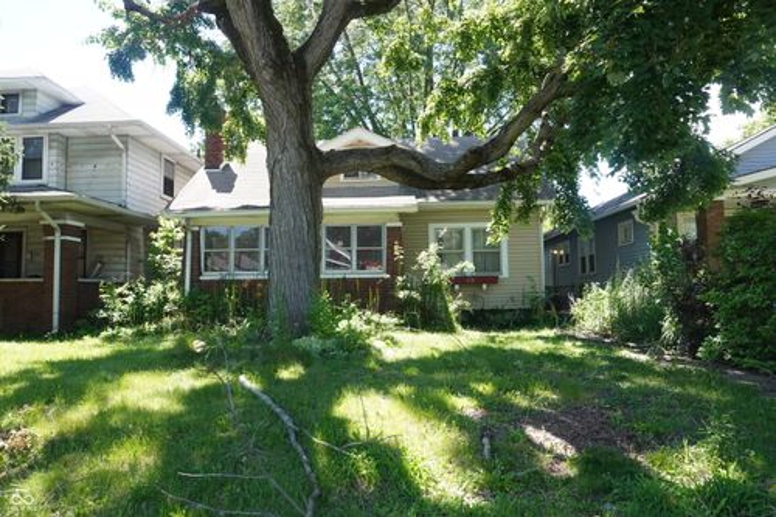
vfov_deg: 53.1
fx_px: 517
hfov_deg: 73.8
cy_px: 258
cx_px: 388
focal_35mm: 24
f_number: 8
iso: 1000
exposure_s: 1/320
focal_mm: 16
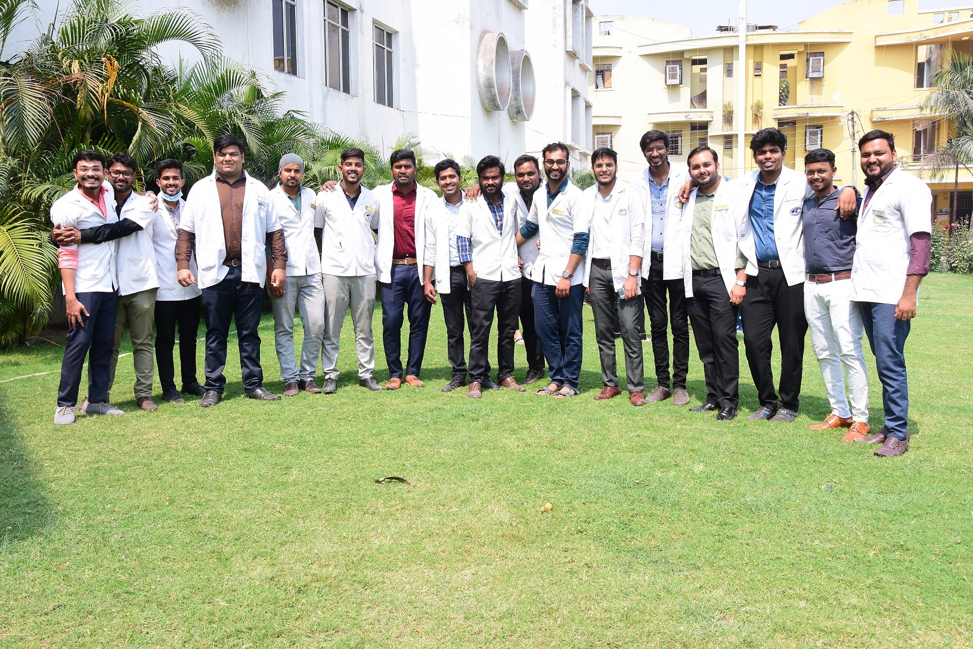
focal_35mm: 36
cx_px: 486
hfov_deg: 53.1
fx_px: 973
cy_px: 324
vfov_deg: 36.9
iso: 400
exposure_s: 1/200
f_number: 11
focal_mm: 24
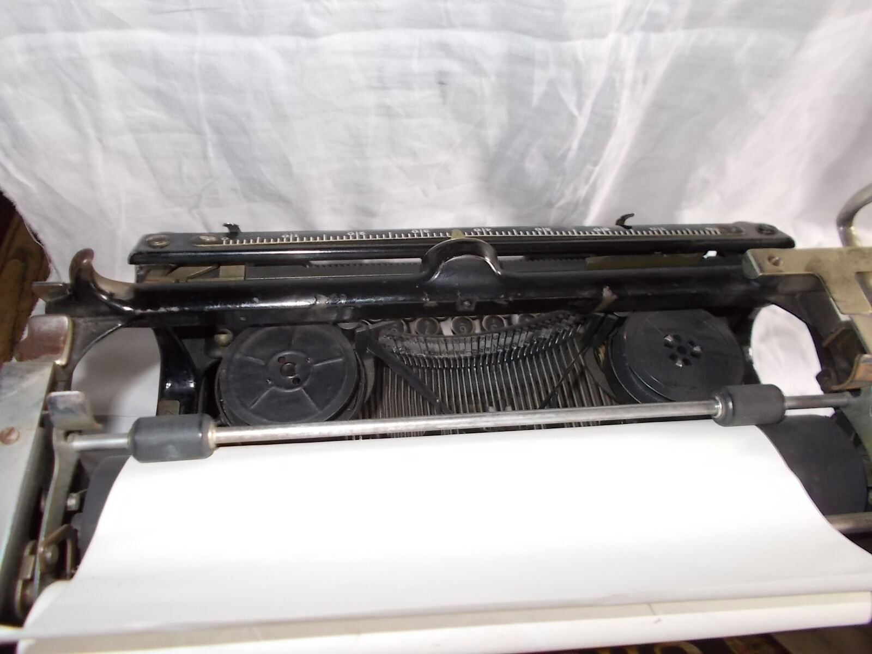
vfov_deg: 53.1
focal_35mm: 26
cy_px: 327
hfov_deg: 67.3
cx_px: 436
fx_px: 655
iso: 200
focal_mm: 4.6
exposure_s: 1/25
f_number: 3.2
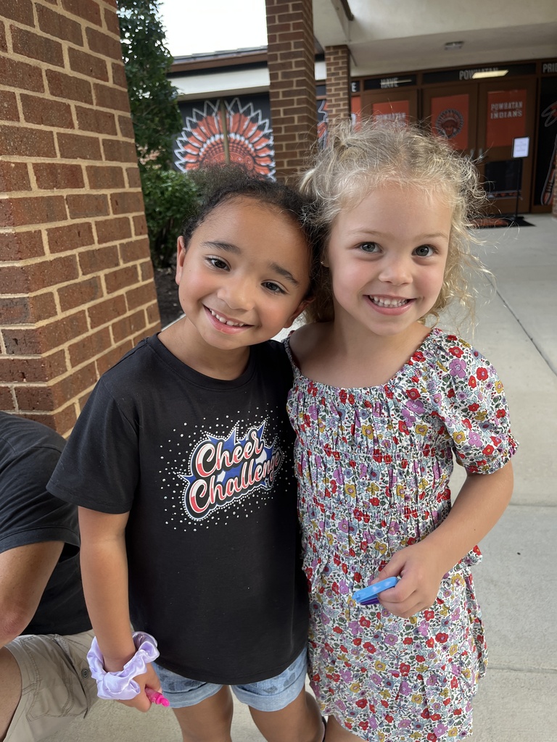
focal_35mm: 26
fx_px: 558
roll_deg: +4.3
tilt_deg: -15.2
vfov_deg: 67.3
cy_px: 371
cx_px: 278
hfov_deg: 53.1
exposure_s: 1/195
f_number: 1.6
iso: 40
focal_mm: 5.1
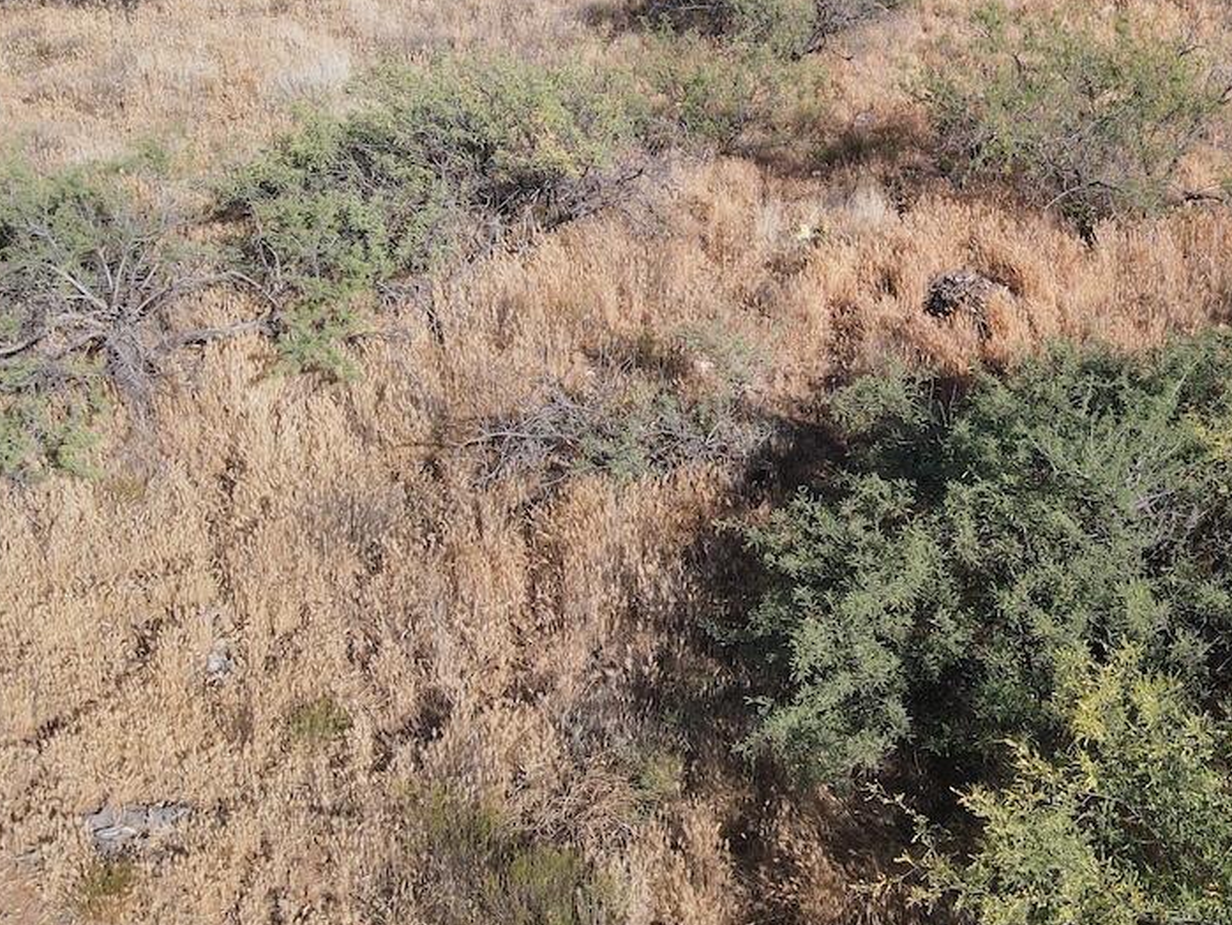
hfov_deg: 41.0
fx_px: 1567
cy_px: 235
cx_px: 997
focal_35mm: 44
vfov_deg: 32.3
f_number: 2.8
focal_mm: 4.5
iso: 110
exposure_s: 1/40
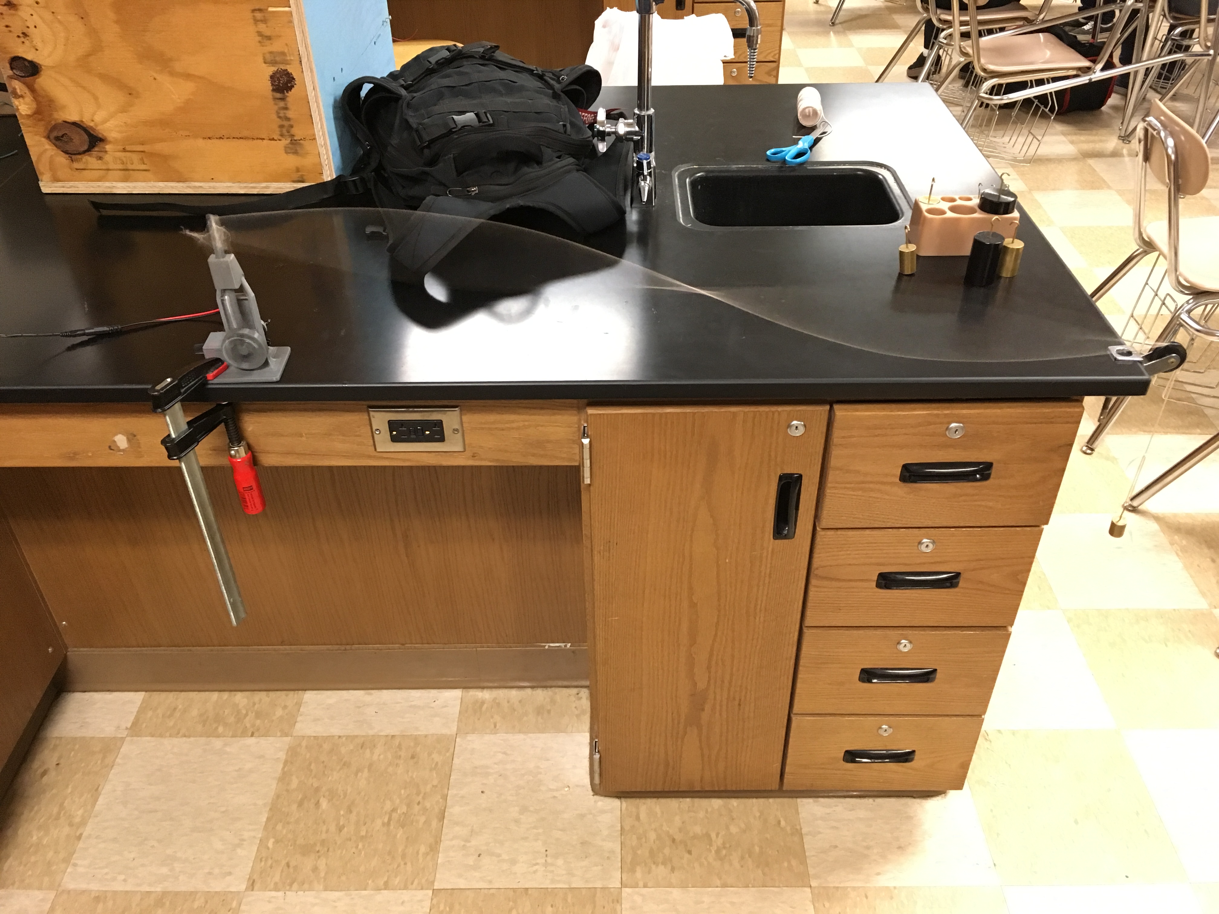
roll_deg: +1.2
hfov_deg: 61.7
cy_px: 457
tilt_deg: -36.9
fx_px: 1021
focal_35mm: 29
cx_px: 610
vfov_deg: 48.2
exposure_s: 1/15
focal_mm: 4.15
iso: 200
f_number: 2.2
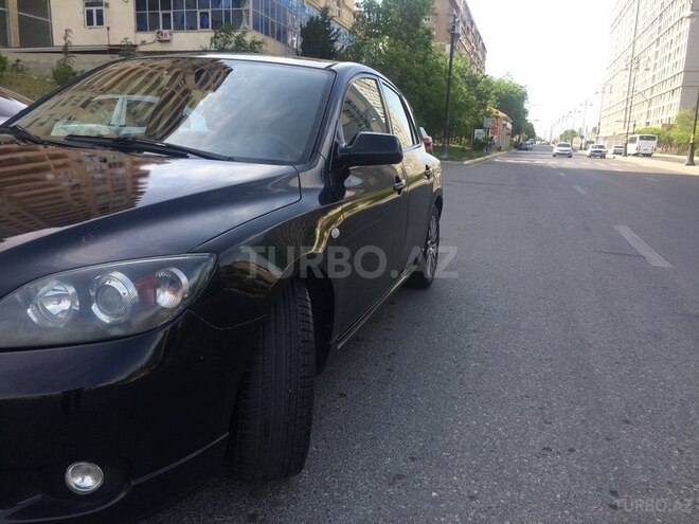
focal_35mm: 29
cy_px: 262
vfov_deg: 48.2
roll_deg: -0.3
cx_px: 350
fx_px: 586
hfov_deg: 61.7
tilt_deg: -9.1
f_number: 2.2
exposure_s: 1/641
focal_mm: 4.15
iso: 32
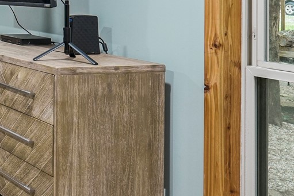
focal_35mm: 68
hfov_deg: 23.3
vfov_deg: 19.3
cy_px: -11
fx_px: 555
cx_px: -158
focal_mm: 16
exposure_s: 1.3
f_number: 7.1
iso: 400
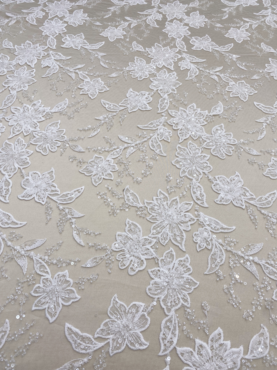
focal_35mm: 26
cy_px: 185
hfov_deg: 53.1
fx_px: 277
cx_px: 138
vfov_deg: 67.3
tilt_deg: -57.4
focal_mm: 4.25
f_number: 1.8
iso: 32
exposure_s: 1/163
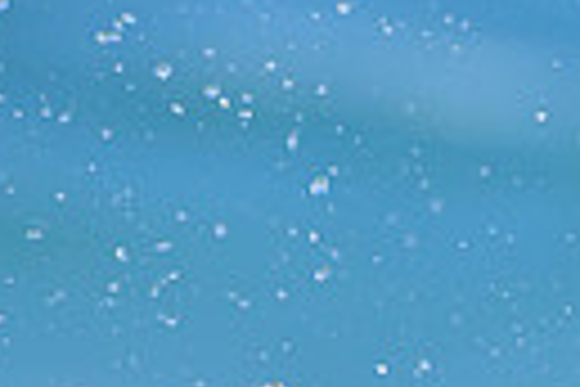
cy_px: 632
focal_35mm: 3590
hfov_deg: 0.6
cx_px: 994
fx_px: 57834
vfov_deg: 0.4
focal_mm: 800
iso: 450
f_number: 6.3
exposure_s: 1/2000
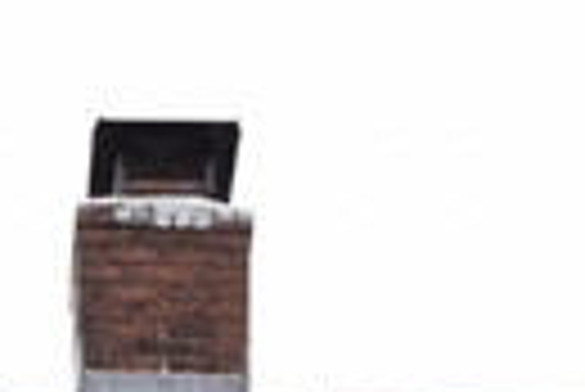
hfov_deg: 8.7
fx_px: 3839
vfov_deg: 5.4
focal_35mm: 236
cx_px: 122
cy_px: 1336
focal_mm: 20
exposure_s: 1/100
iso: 100
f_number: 6.3
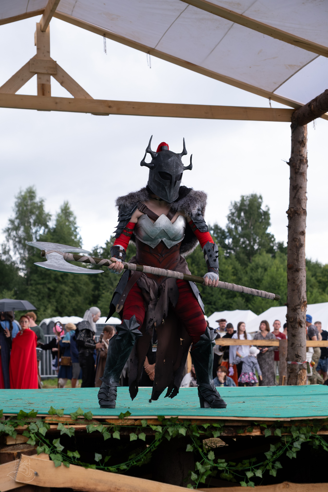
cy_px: 246
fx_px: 902
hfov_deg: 20.6
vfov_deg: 30.5
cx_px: 164
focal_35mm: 66
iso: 800
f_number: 3.6
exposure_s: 1/800
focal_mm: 44.1
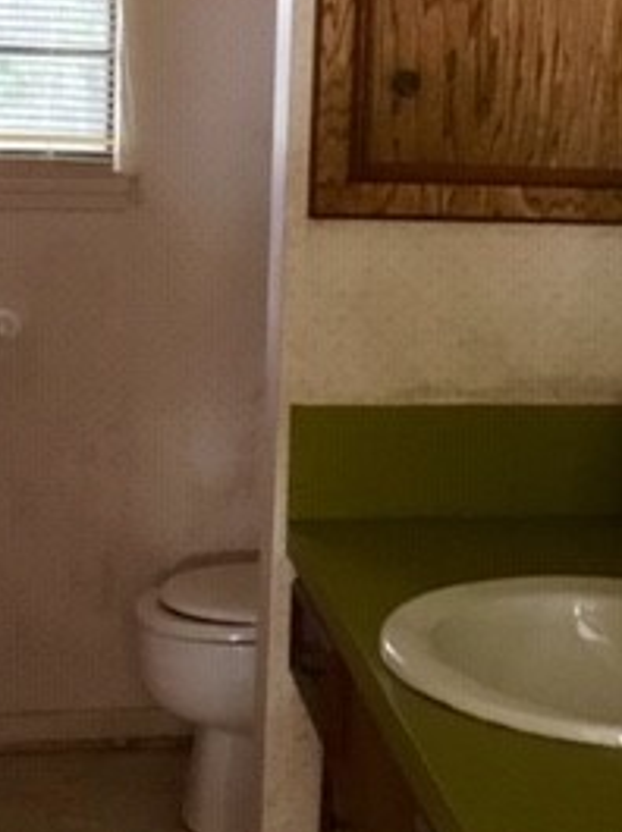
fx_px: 1801
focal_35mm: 75
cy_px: 226
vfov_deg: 25.8
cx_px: 377
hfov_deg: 19.6
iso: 250
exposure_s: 1/15
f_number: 2.4
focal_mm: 3.3
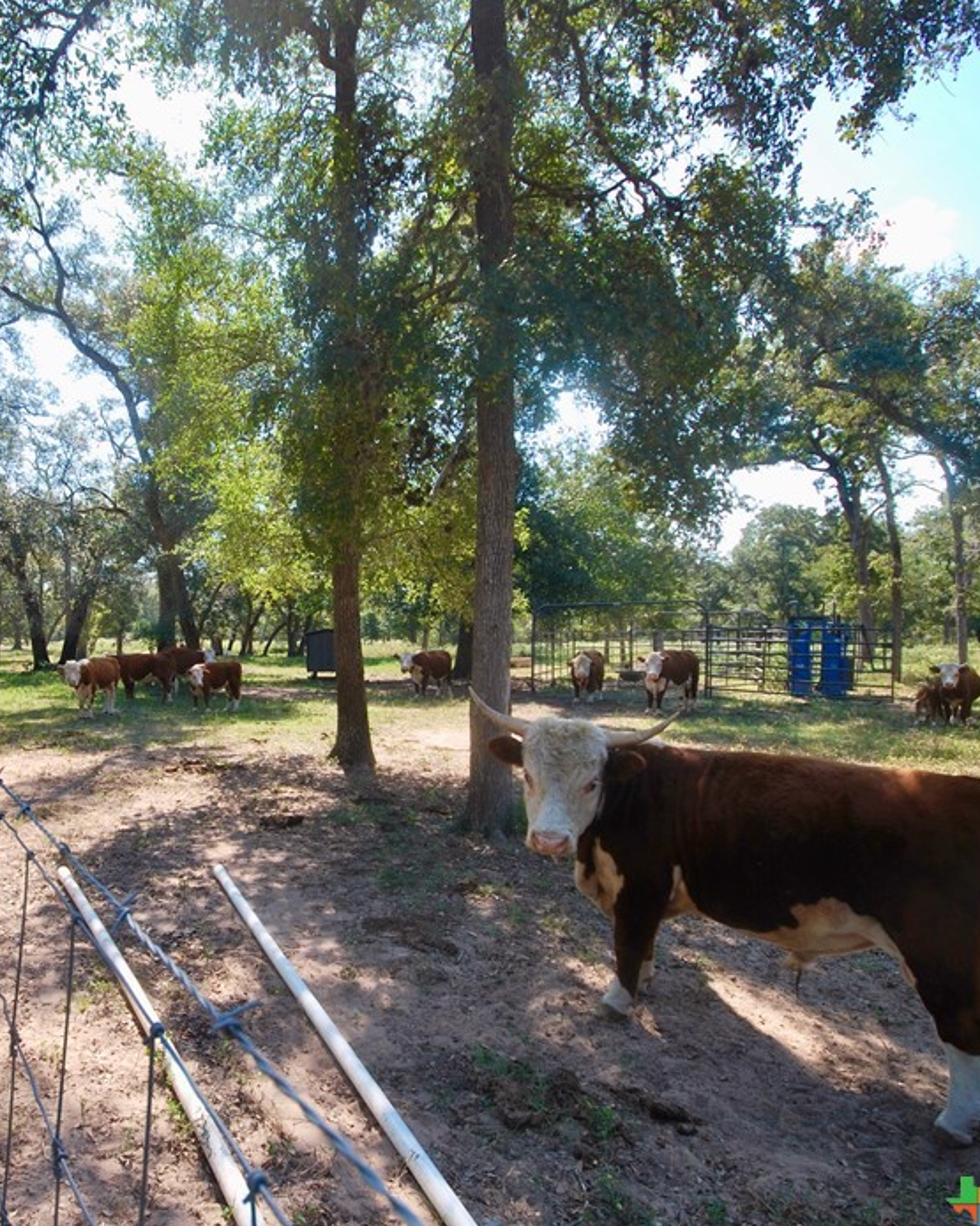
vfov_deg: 75.0
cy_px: 624
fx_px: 798
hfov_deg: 59.8
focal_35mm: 22
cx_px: 248
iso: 100
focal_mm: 10
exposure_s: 1/160
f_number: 6.3
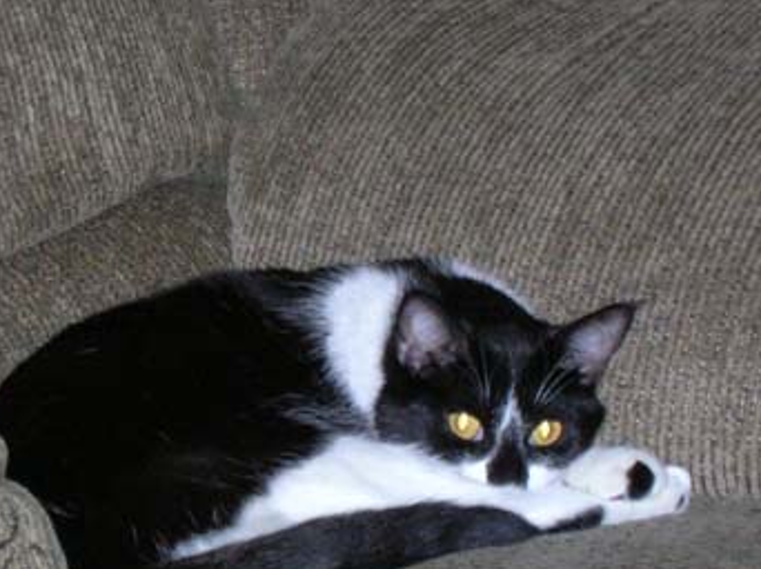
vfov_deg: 9.2
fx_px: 3537
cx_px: 263
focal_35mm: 161
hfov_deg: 12.3
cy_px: 386
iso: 161
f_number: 4.4
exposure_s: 1/60.1
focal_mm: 14.3
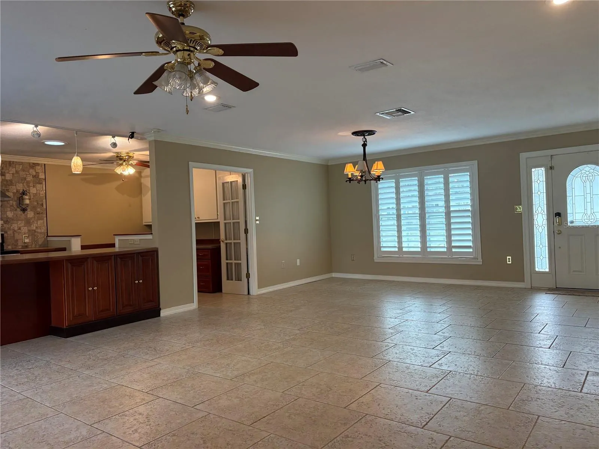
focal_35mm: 26
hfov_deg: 67.3
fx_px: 450
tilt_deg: +0.3
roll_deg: +2.3
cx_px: 300
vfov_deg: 53.1
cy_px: 224
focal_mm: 5.96
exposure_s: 1/120
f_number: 1.6
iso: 125
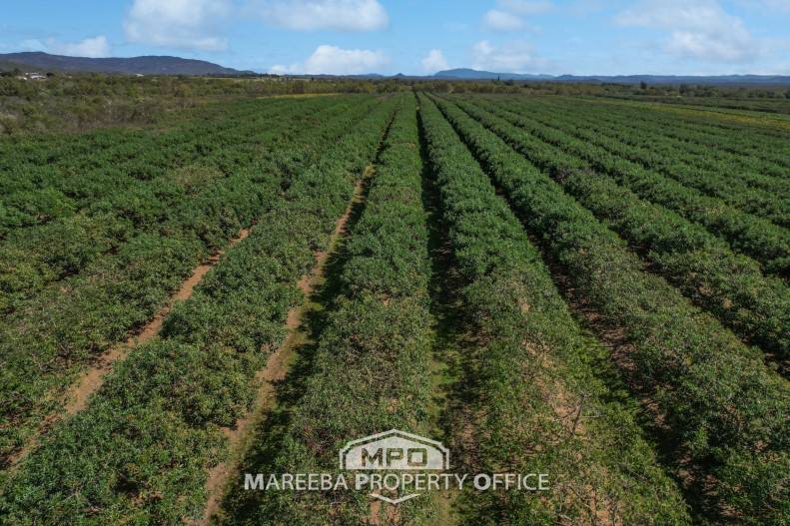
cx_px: 395
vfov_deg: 57.2
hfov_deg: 78.6
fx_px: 483
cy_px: 263
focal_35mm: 22
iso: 100
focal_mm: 8.38
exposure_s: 1/2500
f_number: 2.8
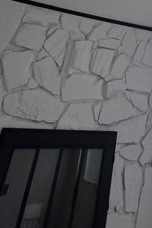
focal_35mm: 41
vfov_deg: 29.6
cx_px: 174
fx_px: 260
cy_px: -109
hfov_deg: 29.0
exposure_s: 1/359
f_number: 1.9
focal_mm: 2.2
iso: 125
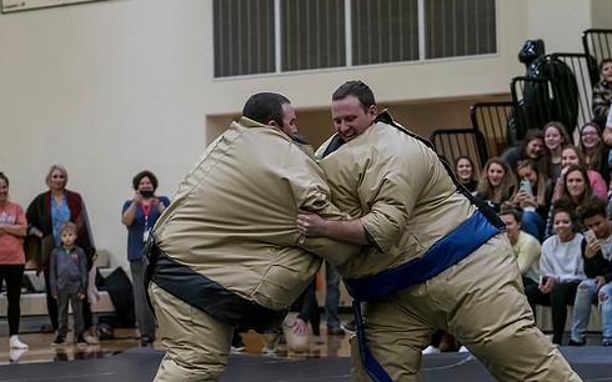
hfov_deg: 14.5
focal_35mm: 144
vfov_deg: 9.1
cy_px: 205
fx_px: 2401
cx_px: 360
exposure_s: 1/1000
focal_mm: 45
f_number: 2
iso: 2000
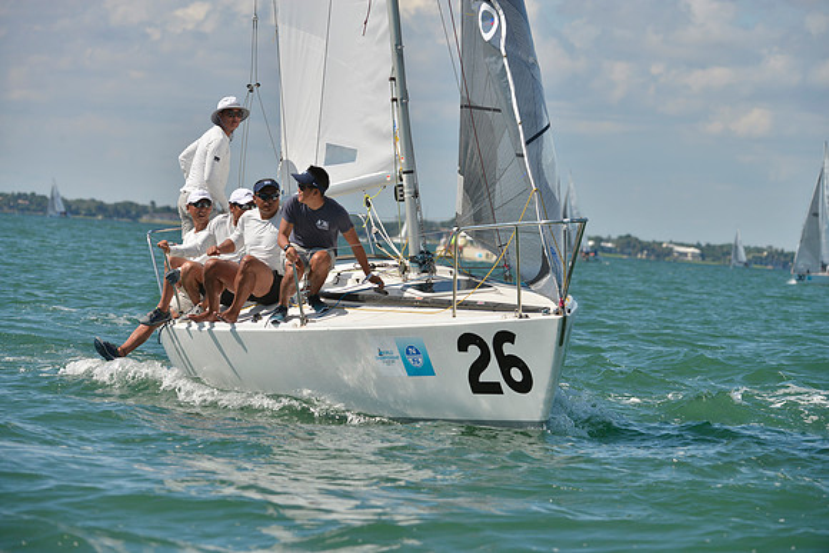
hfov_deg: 10.3
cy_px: 276
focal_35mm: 200
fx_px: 4606
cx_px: 414
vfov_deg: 6.9
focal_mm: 200
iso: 200
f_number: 7.1
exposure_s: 1/1000
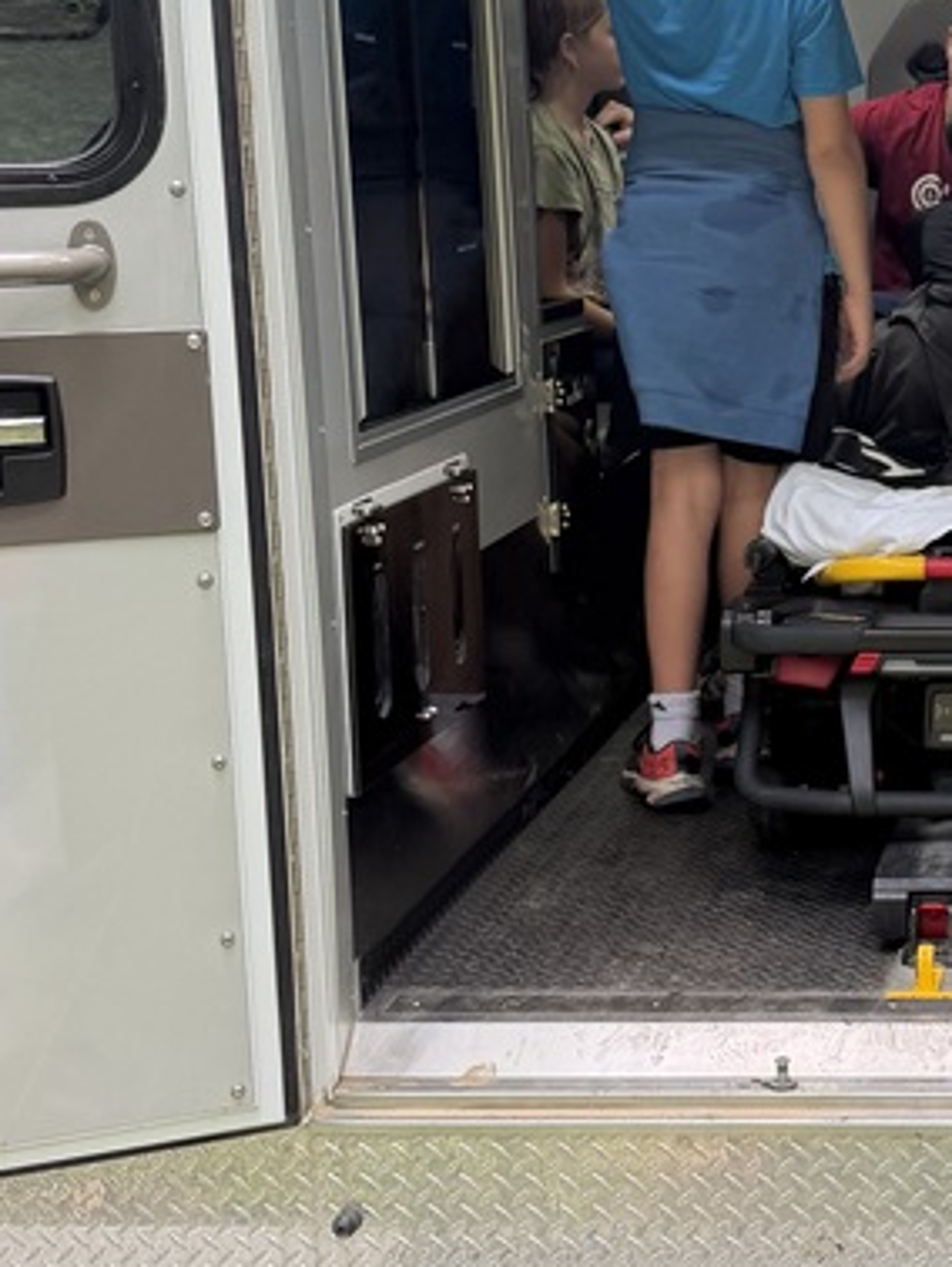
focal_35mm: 65
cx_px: 1066
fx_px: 2381
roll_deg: -1.5
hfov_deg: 21.4
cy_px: 550
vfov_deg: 29.8
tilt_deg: -9.6
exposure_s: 1/234
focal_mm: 6.76
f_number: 1.78
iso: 80
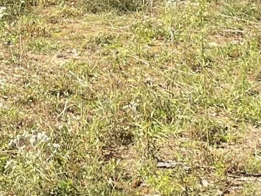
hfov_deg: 12.1
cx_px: 64
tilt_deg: +2.4
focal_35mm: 163
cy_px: -291
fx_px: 1229
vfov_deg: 8.3
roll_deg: +0.5
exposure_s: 1/978
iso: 32
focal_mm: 5.1
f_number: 1.6
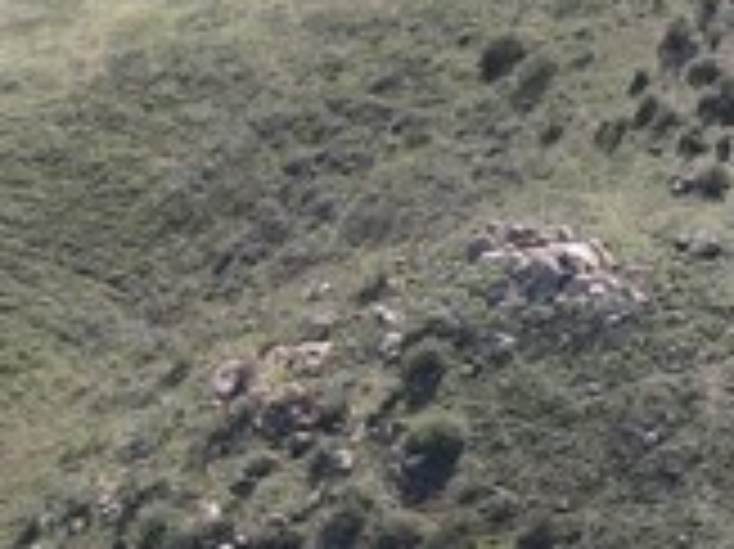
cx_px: 1801
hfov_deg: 10.9
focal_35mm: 151
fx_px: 3199
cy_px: 454
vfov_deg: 9.8
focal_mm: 4.5
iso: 100
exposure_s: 1/320
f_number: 2.8
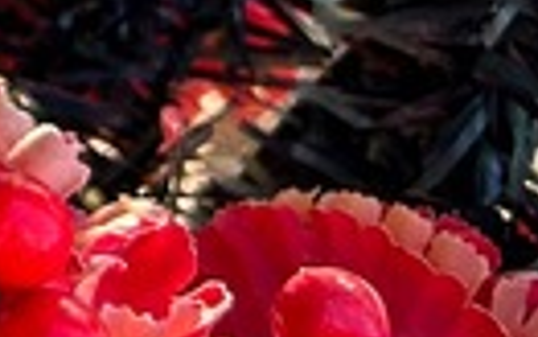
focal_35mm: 168
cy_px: -563
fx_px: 2464
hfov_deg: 10.4
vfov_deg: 7.2
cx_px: -830
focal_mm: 5.7
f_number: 1.5
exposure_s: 1/241
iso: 50
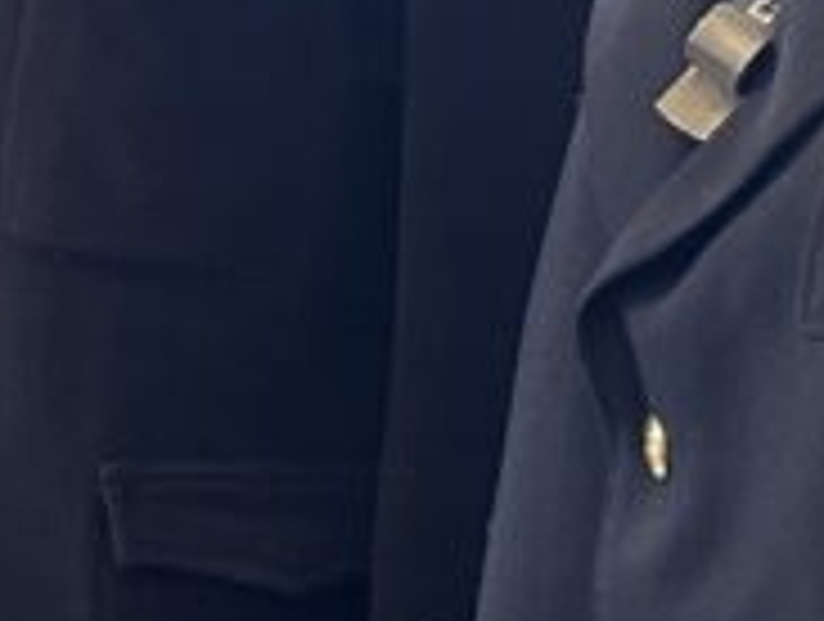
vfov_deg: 10.9
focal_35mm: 134
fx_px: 3196
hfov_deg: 14.0
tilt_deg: -4.0
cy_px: -108
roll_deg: -1.6
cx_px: -306
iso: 320
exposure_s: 1/60
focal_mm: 6.86
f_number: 1.78
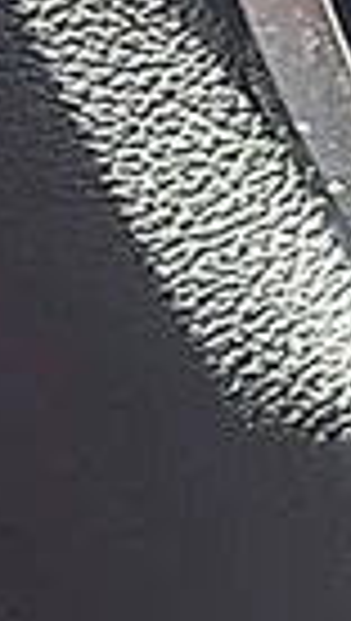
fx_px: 3924
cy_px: -29
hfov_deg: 4.8
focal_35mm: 238
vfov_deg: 9.0
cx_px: 1179
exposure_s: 1/47
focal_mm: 6.86
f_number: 1.78
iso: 64
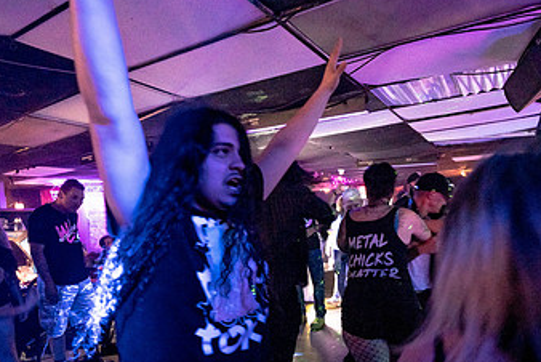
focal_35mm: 24
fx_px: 361
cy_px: 235
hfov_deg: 73.4
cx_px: 303
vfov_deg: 52.4
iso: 3200
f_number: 2.8
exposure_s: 1/80
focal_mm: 14
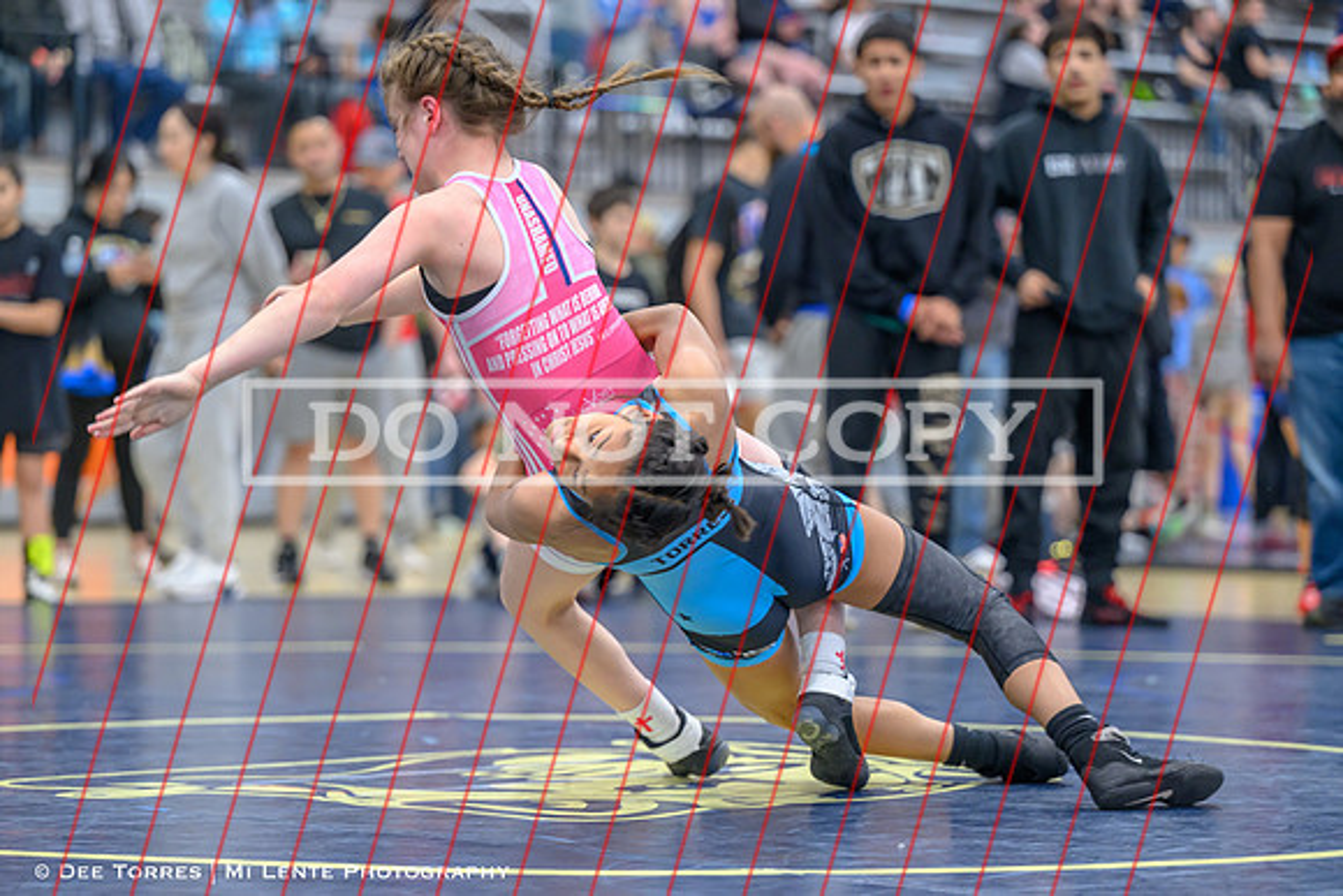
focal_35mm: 128
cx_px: 669
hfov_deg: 16.0
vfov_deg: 10.7
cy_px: 498
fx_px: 4766
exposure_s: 1/640
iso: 2500
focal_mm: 115
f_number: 2.8
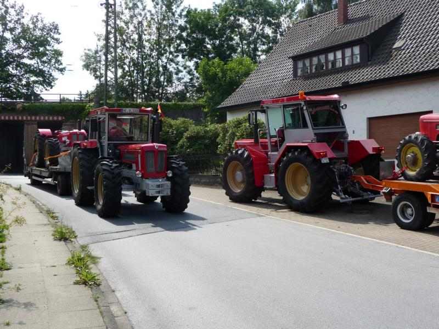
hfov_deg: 49.0
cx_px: 220
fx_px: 482
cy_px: 164
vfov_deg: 37.7
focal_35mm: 38
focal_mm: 6.3
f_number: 3.8
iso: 100
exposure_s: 1/500
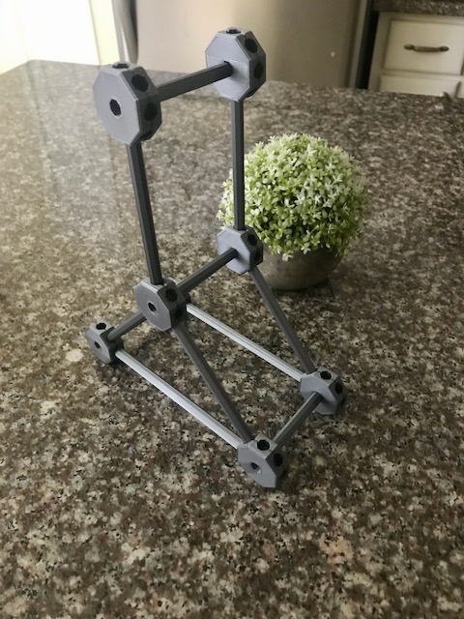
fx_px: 500
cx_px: 232
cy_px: 310
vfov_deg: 63.4
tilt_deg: -39.5
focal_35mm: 28
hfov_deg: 49.7
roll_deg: +0.0
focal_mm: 3.99
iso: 80
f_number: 1.8
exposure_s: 1/6
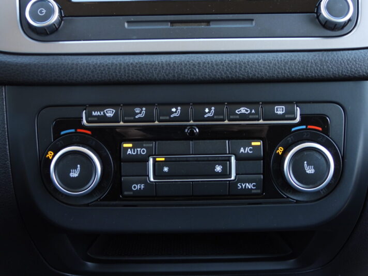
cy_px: 138
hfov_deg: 29.8
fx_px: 691
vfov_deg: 22.6
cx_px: 184
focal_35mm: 65
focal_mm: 11.7
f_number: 3.5
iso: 160
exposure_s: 1/30
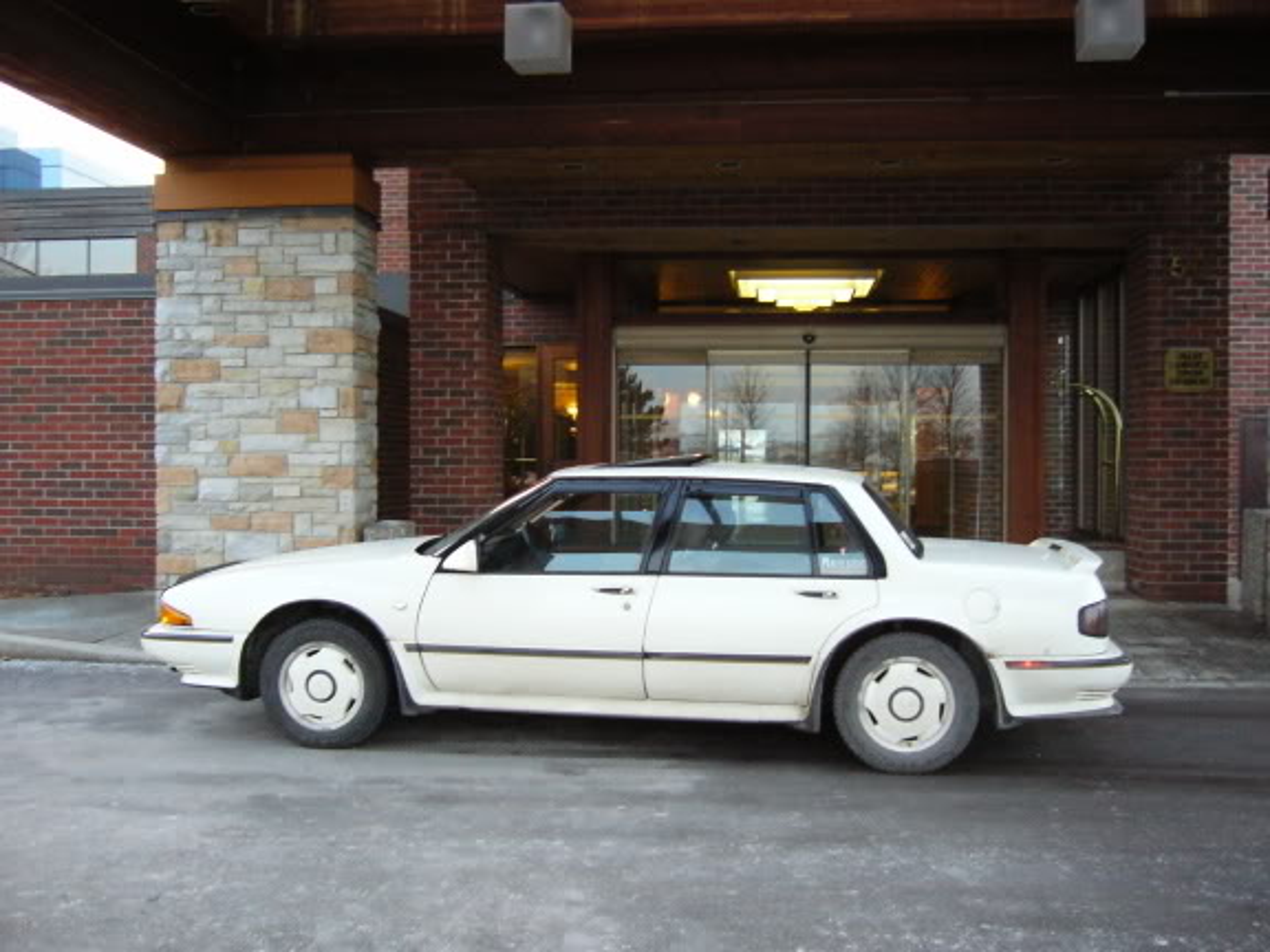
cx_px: 635
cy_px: 476
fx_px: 1284
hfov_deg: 52.6
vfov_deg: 40.7
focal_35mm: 35
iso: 400
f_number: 2.8
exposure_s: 1/100
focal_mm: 5.8
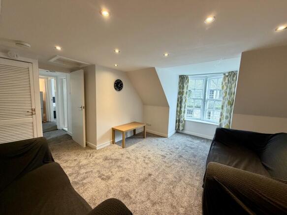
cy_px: 108
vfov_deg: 85.7
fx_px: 116
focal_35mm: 14
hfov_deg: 102.1
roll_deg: -1.8
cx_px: 144
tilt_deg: -6.3
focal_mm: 2.22
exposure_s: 1/50
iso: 250
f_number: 2.2
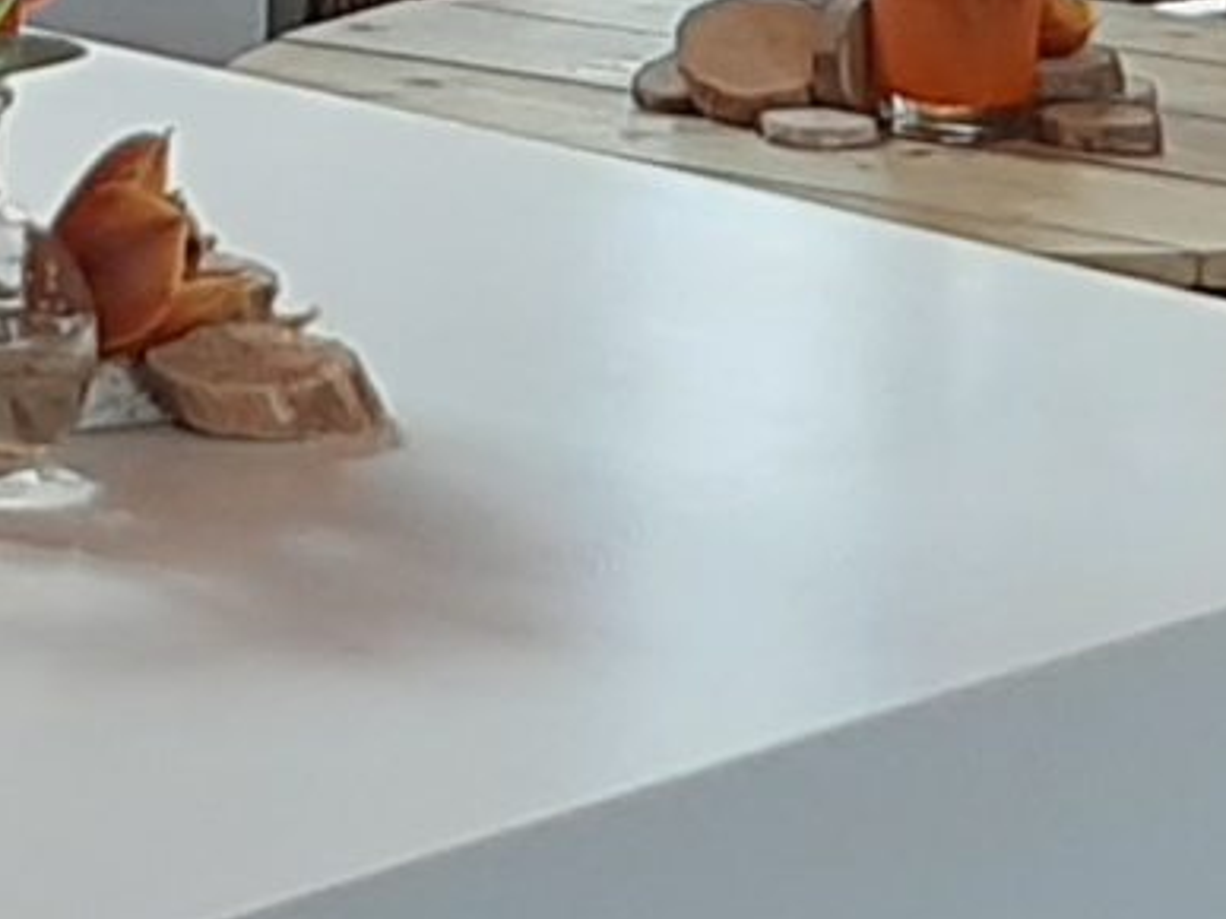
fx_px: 6090
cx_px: 450
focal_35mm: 172
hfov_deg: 11.5
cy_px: -875
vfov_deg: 8.2
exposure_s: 1/100
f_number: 1.7
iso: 64
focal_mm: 3.93
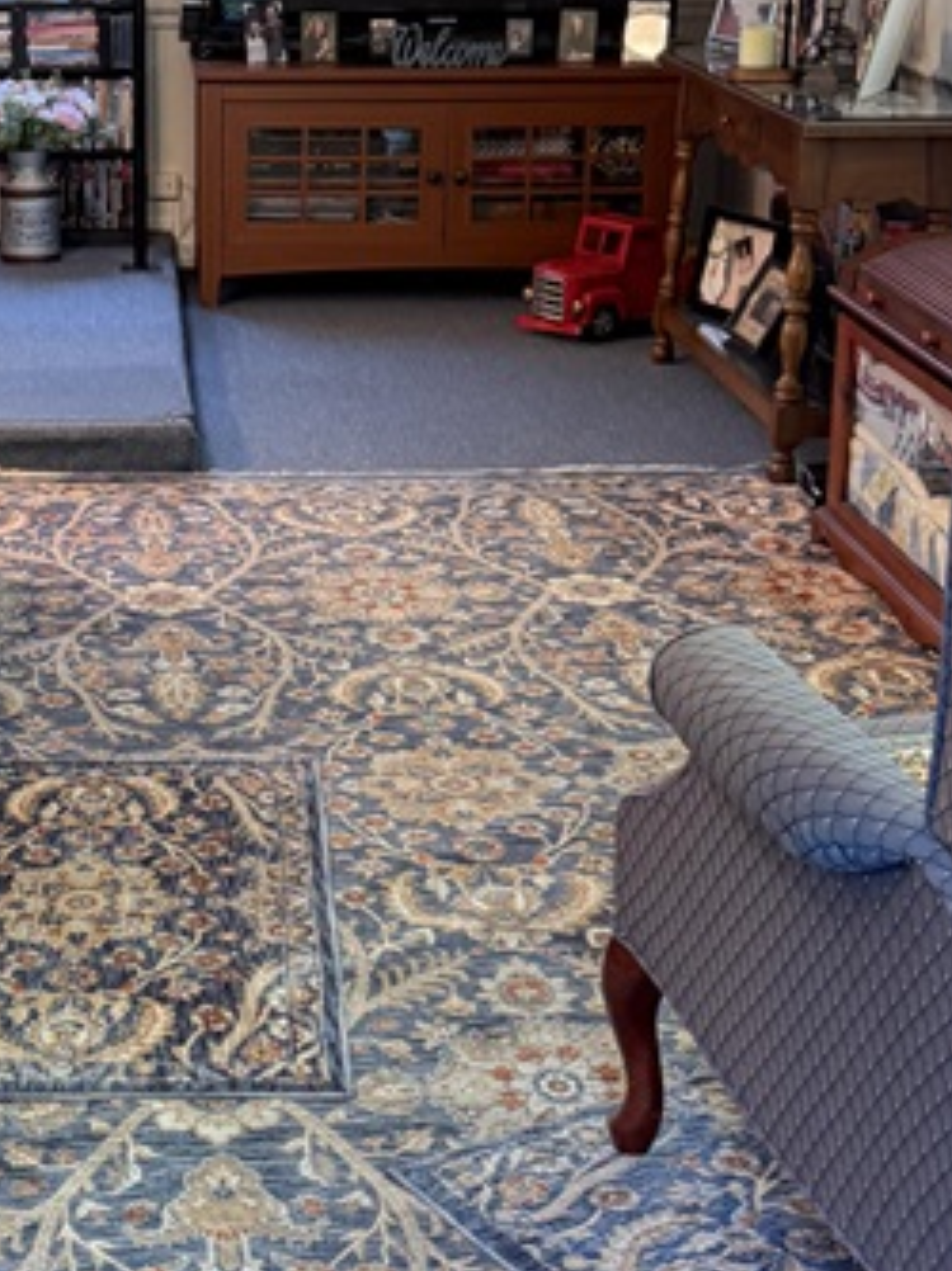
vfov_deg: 27.9
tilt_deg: -9.4
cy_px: 384
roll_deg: +2.2
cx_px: 190
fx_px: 2533
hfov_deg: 21.0
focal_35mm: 69
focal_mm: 6.76
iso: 500
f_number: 1.78
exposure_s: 1/60
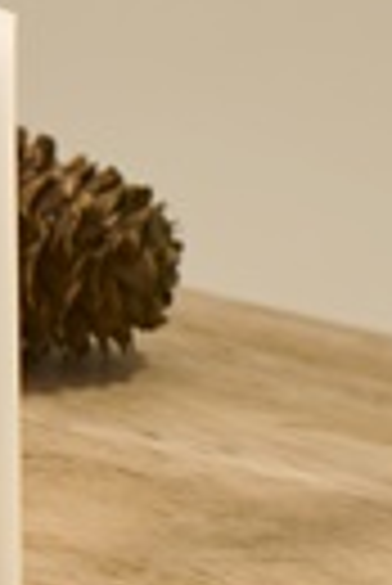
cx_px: -291
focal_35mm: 1029
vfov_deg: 2.0
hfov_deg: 1.3
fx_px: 16761
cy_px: -450
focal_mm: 105
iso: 100
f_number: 8
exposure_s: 1/60
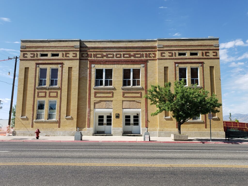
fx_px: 186
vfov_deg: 53.1
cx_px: 124
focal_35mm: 26
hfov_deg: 67.3
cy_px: 93
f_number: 2.4
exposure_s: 1/952
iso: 50
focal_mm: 4.3
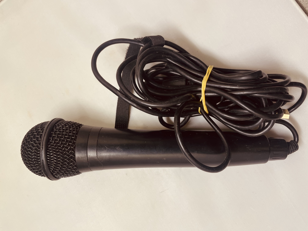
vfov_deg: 53.1
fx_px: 231
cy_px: 116
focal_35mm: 26
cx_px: 154
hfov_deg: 67.3
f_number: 1.6
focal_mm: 4.2
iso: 32
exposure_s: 1/360
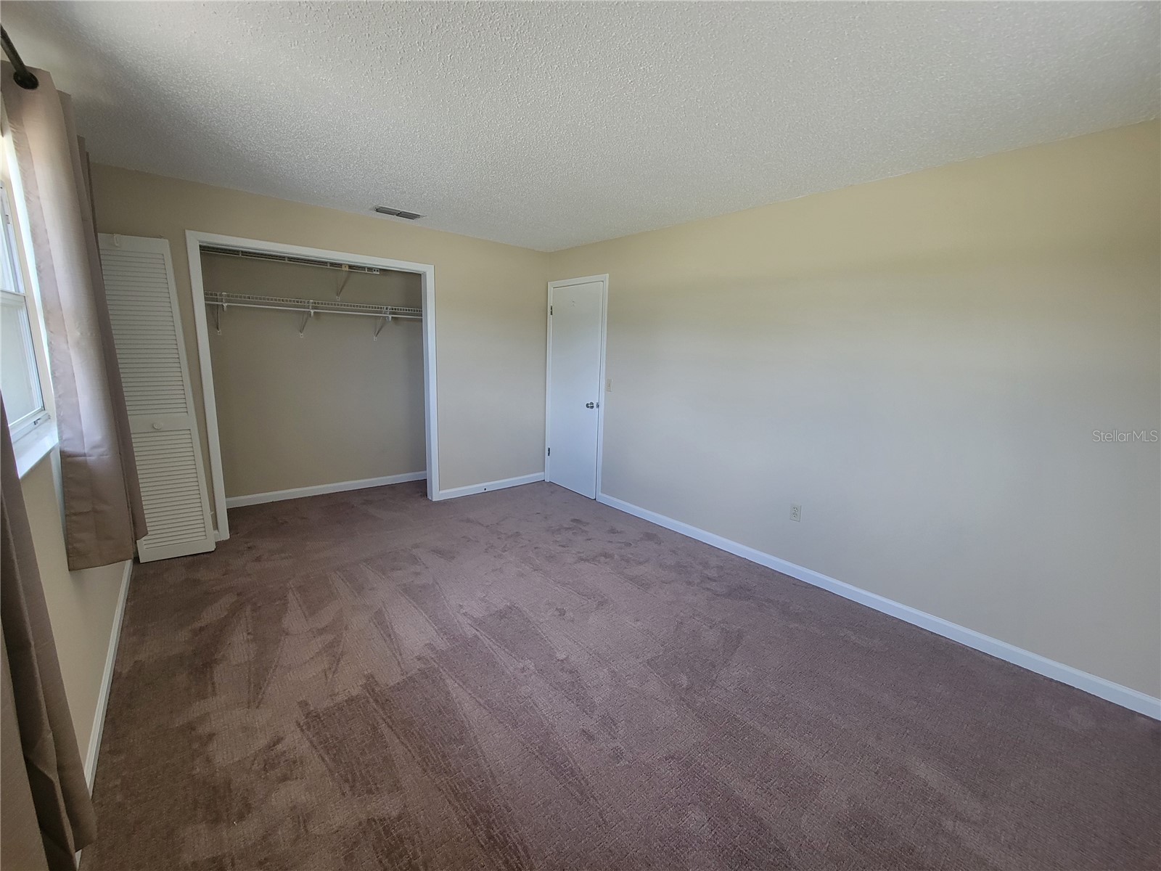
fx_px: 436
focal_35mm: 13
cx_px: 580
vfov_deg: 89.9
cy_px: 436
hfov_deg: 106.2
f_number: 2.2
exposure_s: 1/60
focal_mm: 2.2
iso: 160
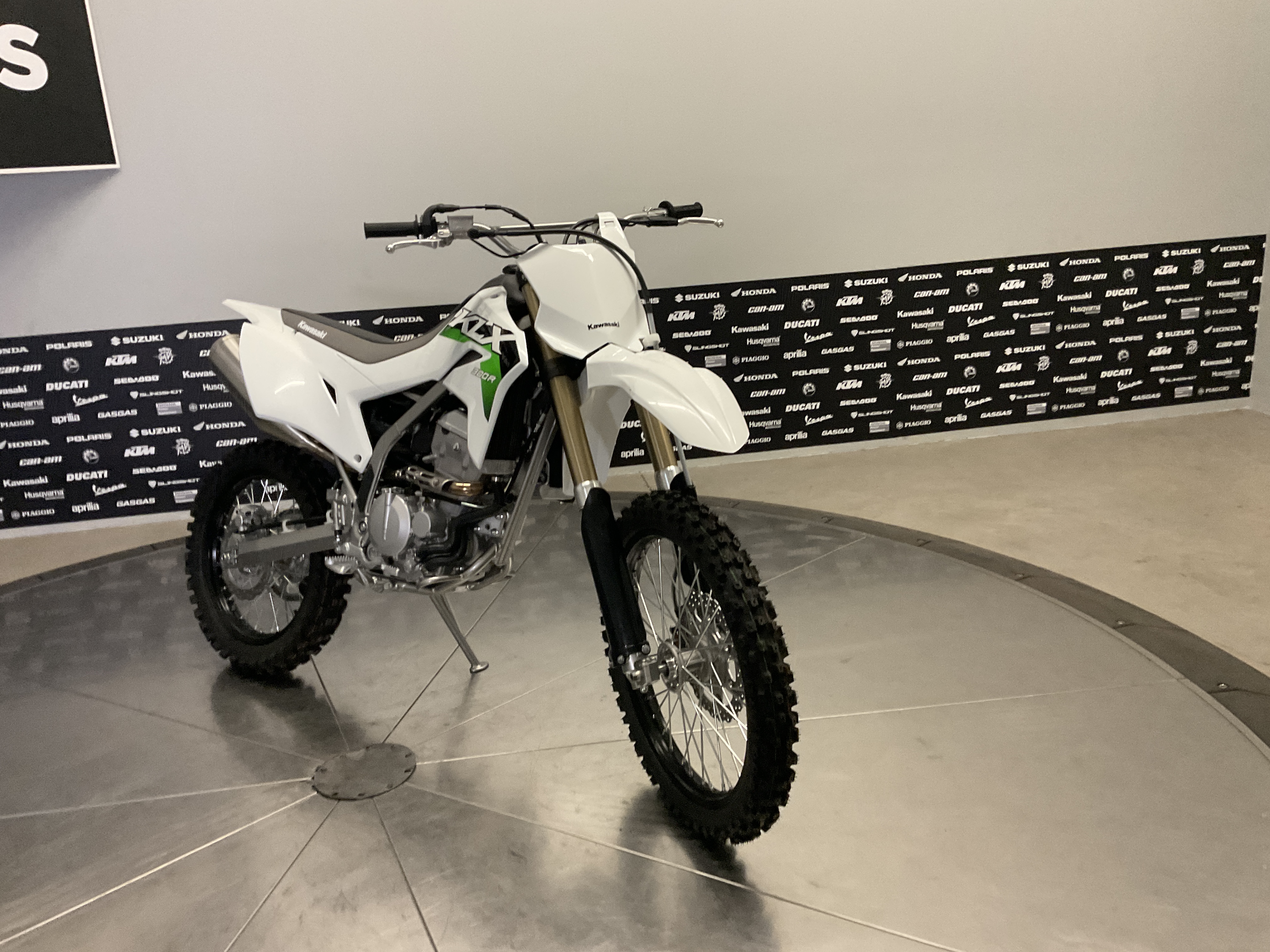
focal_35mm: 29
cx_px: 635
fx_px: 1064
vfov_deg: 48.2
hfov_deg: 61.7
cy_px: 476
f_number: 1.8
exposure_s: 1/60
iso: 160
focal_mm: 3
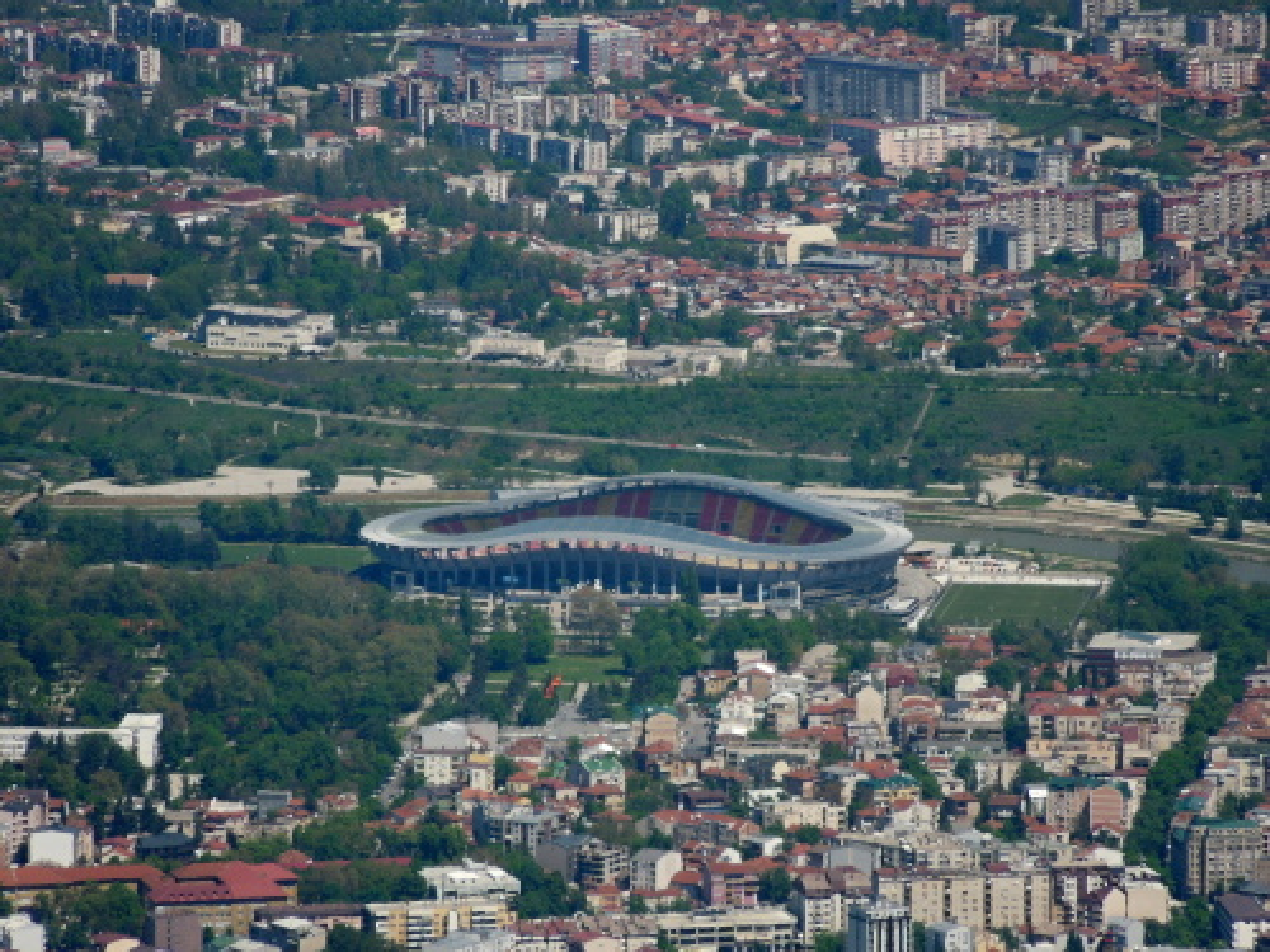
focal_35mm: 306
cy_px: 476
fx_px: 11227
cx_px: 635
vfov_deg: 4.9
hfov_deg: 6.5
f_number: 5.5
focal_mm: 55.1
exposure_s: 1/500
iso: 100
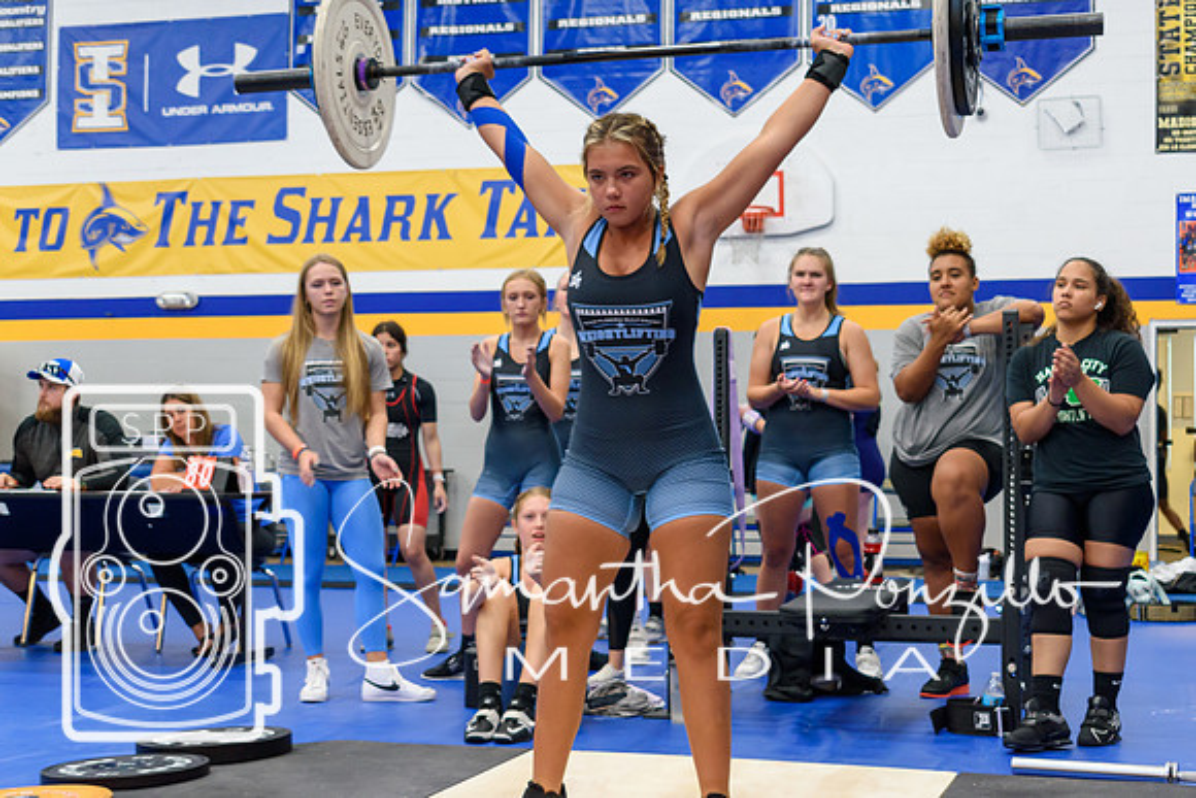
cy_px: 400
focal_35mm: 60
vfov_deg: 22.7
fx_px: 1991
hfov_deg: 33.4
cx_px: 581
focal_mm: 38
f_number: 4.8
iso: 720
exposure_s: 1/60
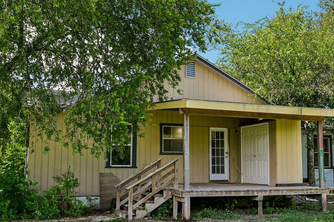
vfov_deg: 31.2
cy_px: 124
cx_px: 169
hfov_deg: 45.4
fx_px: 399
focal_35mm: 43
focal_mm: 25
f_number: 8
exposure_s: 1/160
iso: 400
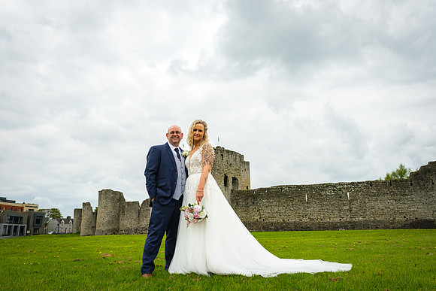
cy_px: 153
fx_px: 311
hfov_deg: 70.0
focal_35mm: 26
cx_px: 220
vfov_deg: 50.0
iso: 160
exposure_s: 1/500
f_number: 4
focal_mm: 16
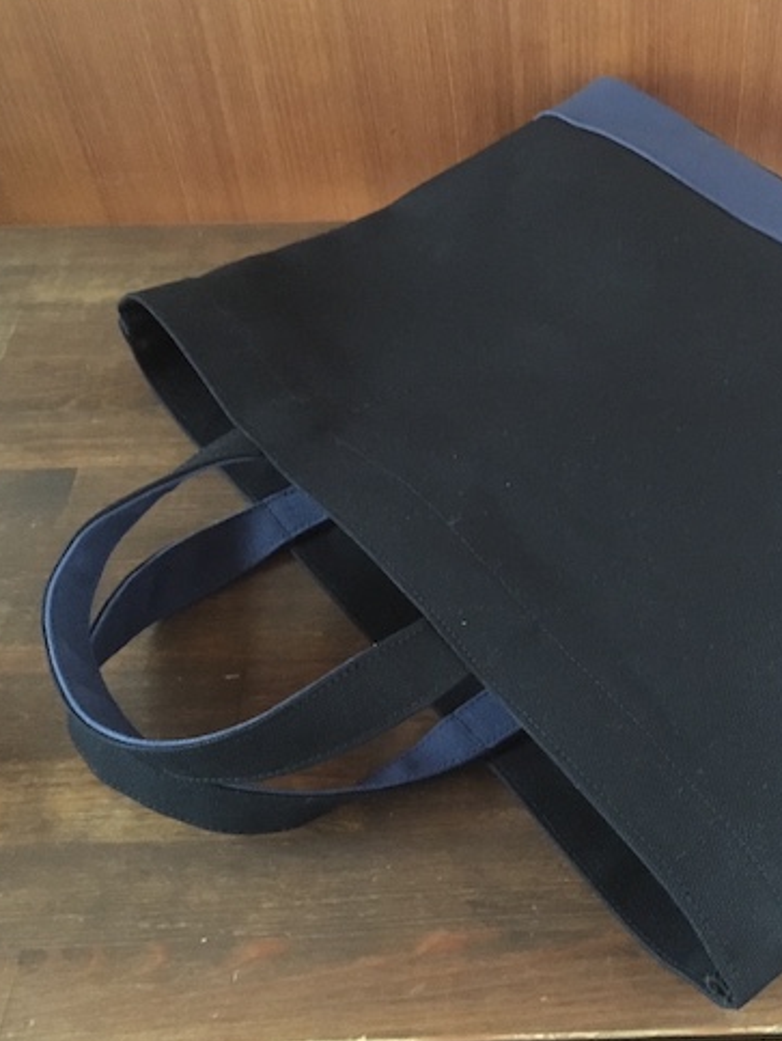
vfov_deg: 44.8
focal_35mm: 42
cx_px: 584
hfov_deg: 33.7
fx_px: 1263
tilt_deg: -47.1
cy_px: 533
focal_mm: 4.15
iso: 640
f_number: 2.2
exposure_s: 1/15
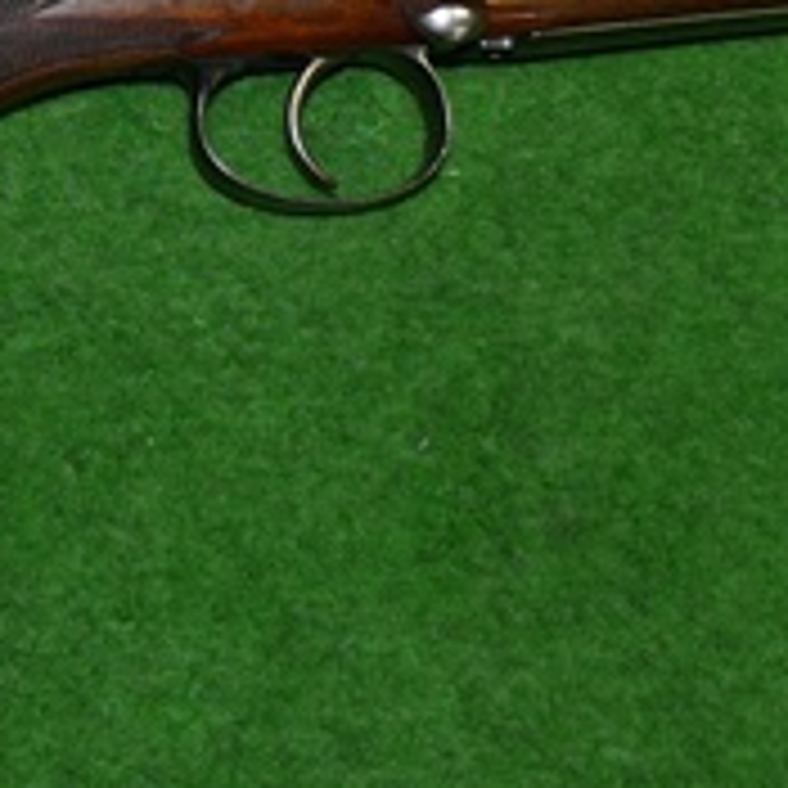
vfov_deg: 15.0
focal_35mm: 113
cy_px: -81
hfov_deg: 15.2
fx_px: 2910
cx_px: 5
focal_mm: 7.4
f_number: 2.8
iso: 100
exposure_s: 1/30
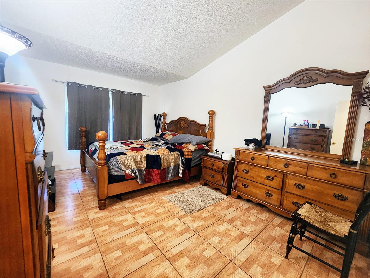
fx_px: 139
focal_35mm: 13
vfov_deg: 89.9
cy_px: 139
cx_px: 185
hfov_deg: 106.2
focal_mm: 2.2
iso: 400
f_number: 2.2
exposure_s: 1/30
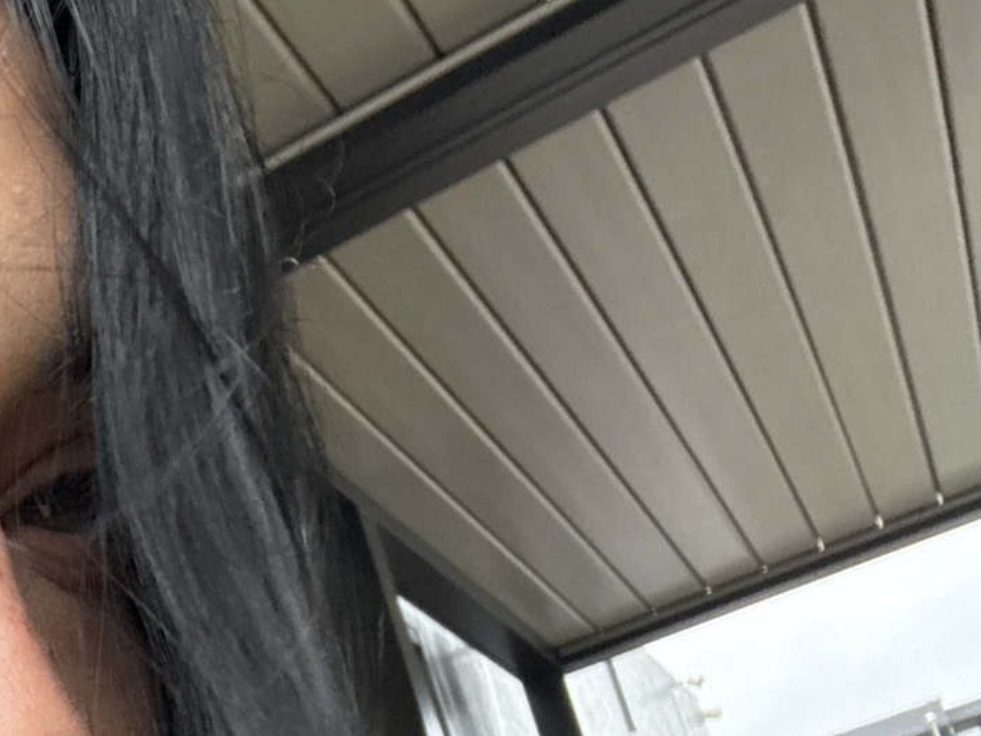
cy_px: 994
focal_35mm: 65
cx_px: -219
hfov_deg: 26.3
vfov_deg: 20.4
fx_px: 1842
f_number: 1.9
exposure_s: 1/60
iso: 125
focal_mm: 2.69
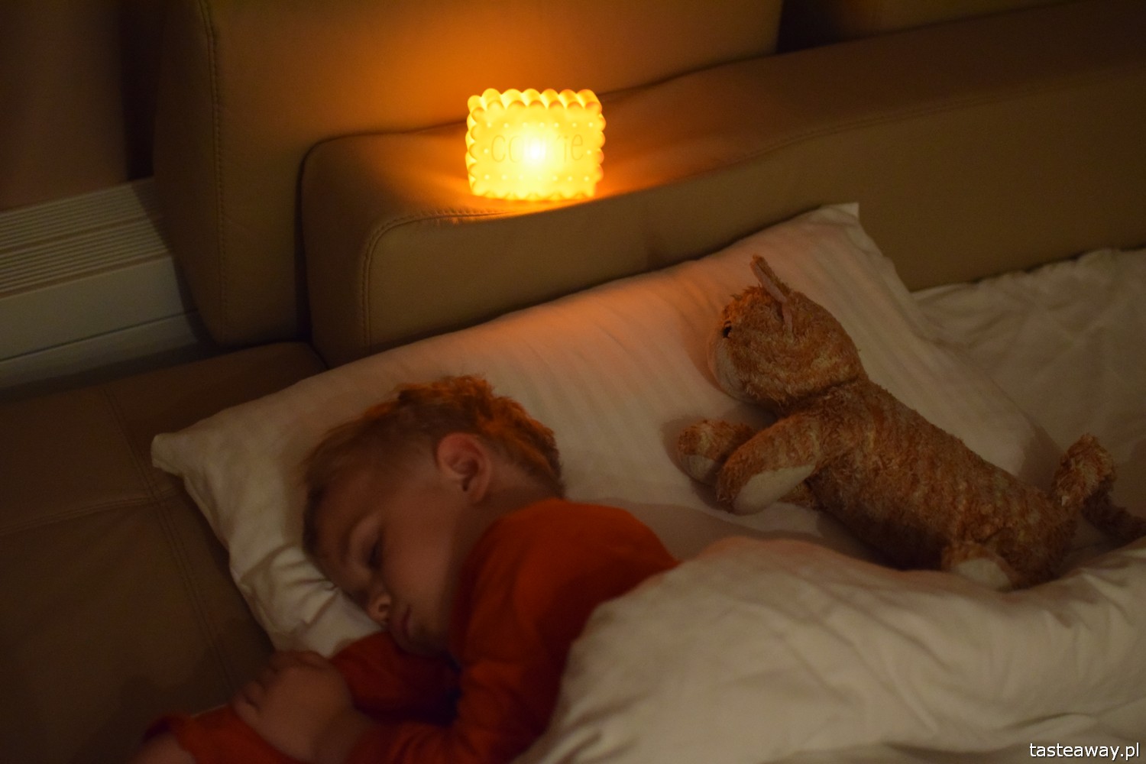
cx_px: 573
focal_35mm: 52
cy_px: 382
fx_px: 1671
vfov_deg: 25.8
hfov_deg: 37.9
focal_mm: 35
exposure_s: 1/60
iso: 3600
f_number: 1.8
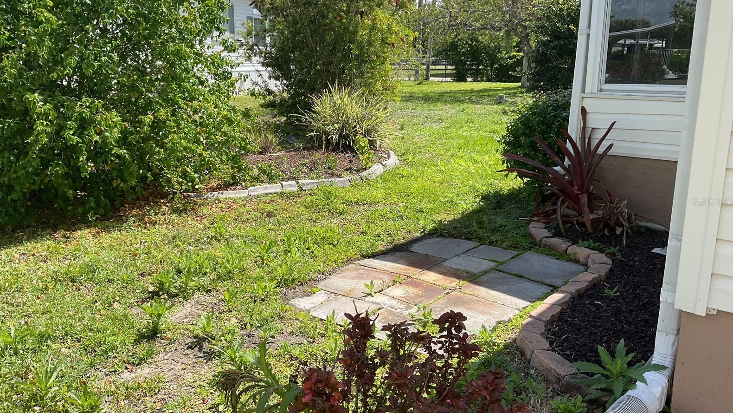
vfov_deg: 36.7
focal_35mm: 32
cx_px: 365
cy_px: 202
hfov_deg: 61.0
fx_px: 622
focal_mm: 3
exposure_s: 1/1076
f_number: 1.8
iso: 16
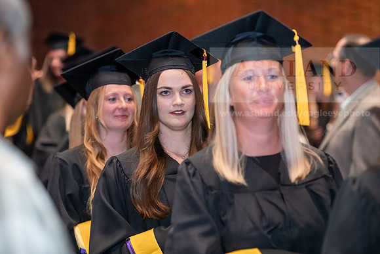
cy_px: 127
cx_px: 190
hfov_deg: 15.2
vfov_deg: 10.2
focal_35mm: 135
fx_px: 1425
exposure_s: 1/200
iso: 3200
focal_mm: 135
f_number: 3.2
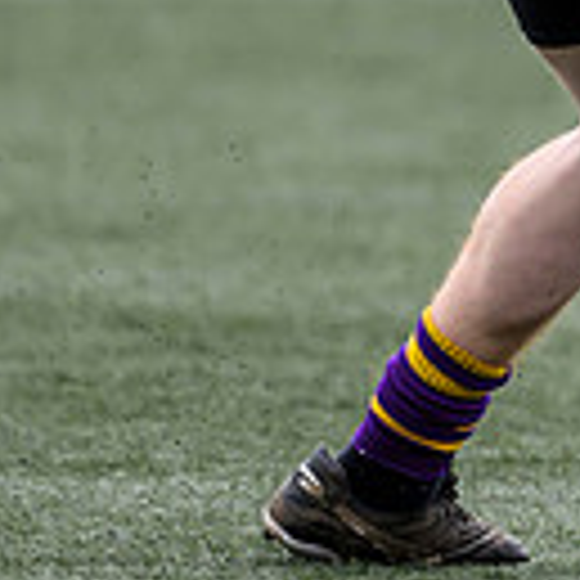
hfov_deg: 0.8
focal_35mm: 2223
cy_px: -195
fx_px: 42140
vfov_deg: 0.8
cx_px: 1893
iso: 500
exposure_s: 1/1600
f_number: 3.5
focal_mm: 400
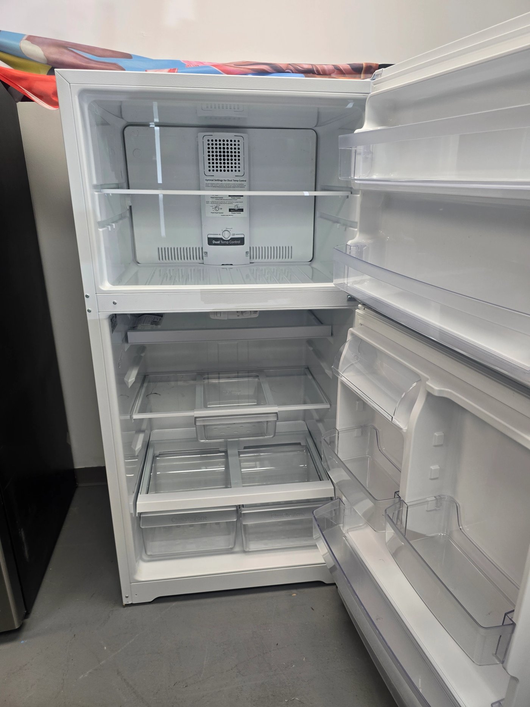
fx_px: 470
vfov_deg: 73.9
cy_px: 354
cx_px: 265
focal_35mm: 23
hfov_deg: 58.9
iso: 100
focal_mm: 6.3
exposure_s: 1/120
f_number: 1.7
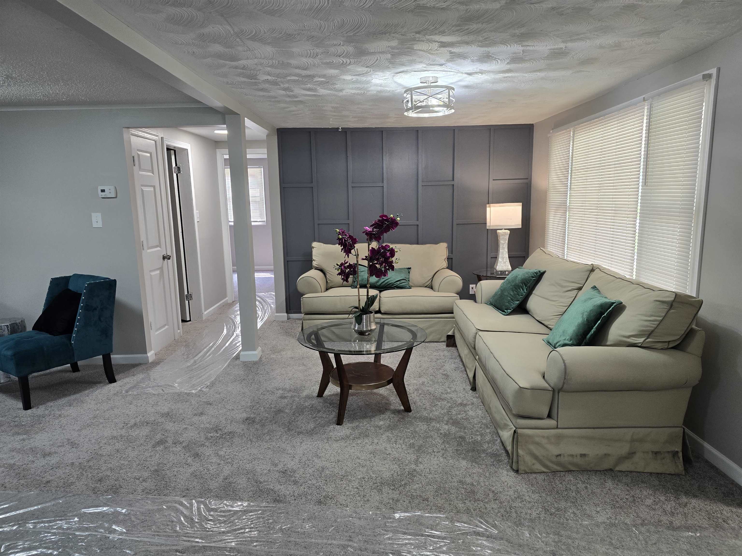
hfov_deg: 73.9
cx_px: 371
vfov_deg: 58.9
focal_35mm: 23
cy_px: 278
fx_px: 493
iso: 200
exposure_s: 1/120
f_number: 1.7
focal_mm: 6.3
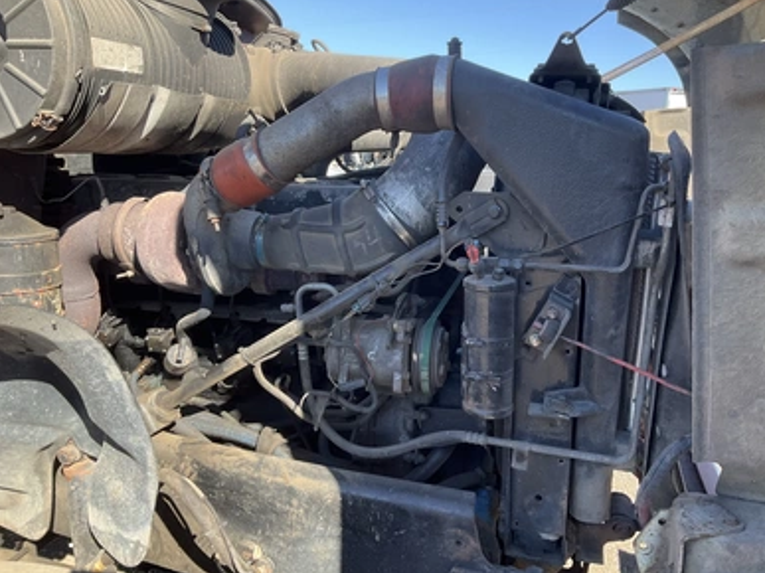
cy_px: 281
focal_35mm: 30
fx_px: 663
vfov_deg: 46.8
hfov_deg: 60.0
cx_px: 391
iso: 20
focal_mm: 3
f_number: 1.8
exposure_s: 1/243
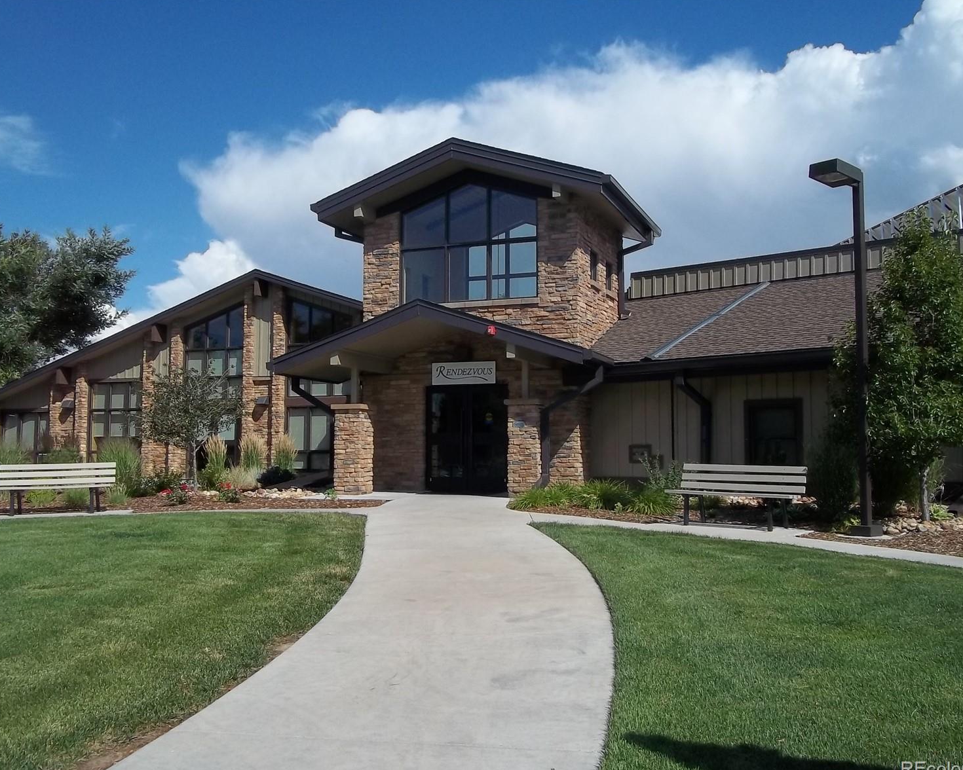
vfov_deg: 43.4
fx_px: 969
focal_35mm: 34
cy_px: 390
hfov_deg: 52.8
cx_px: 483
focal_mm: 5.7
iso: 80
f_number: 5.5
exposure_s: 1/800
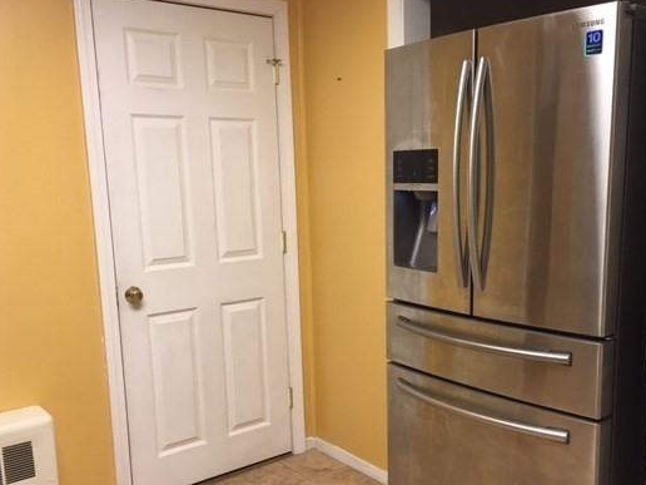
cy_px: 286
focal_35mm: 36
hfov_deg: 51.2
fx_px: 672
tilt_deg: -10.1
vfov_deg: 39.5
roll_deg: +1.3
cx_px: 372
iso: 64
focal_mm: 4.15
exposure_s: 1/30
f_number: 2.2
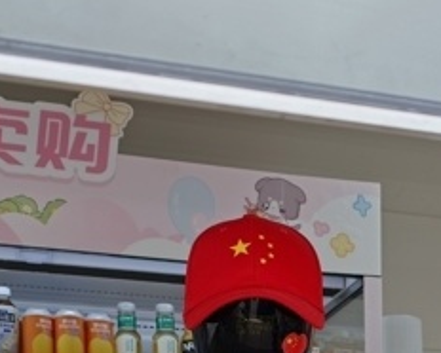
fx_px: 1136
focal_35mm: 87
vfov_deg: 15.6
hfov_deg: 21.2
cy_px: 596
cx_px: 441
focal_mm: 7.73
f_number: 1.5
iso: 50
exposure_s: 1/159
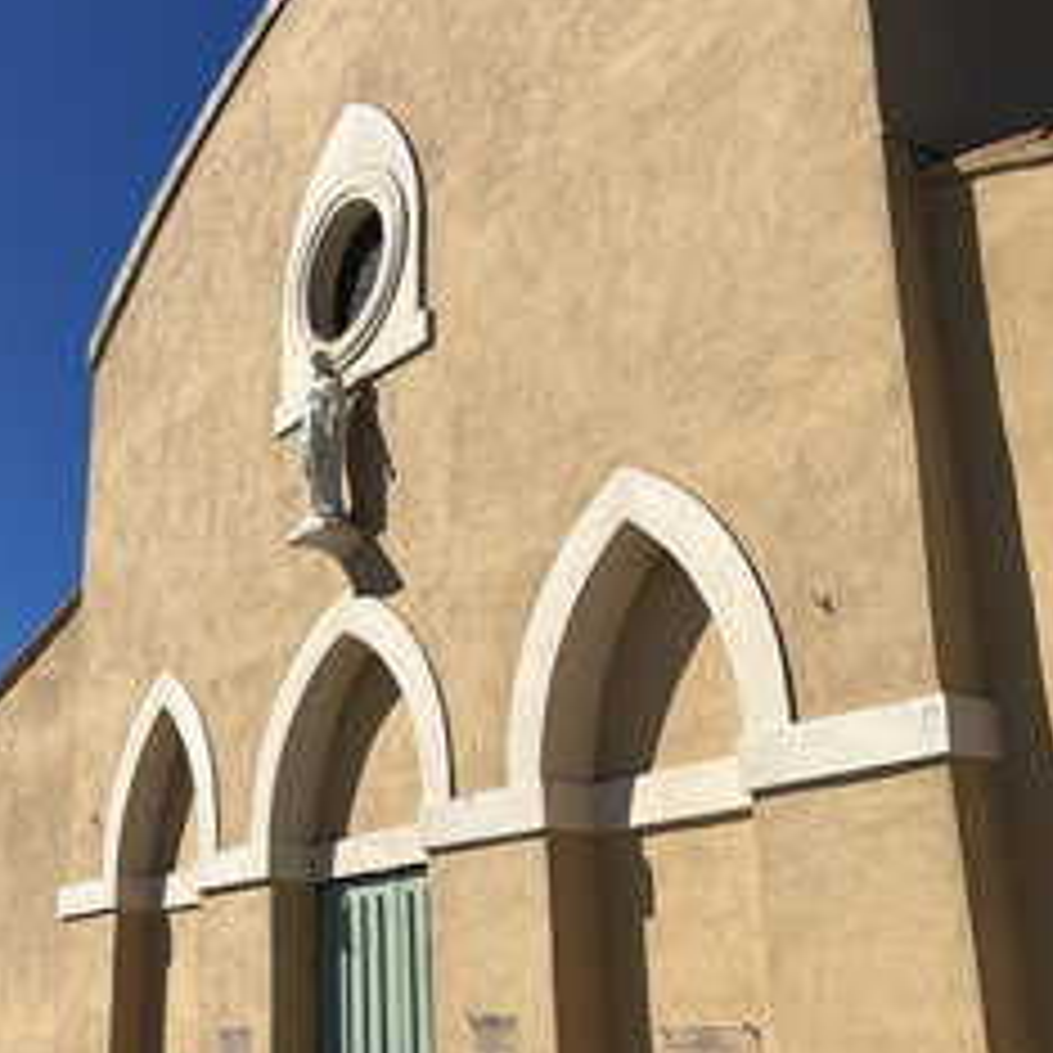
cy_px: 551
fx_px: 1686
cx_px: 171
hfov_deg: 33.4
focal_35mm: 49
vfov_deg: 34.7
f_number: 1.6
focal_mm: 5.1
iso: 50
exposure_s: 1/7353
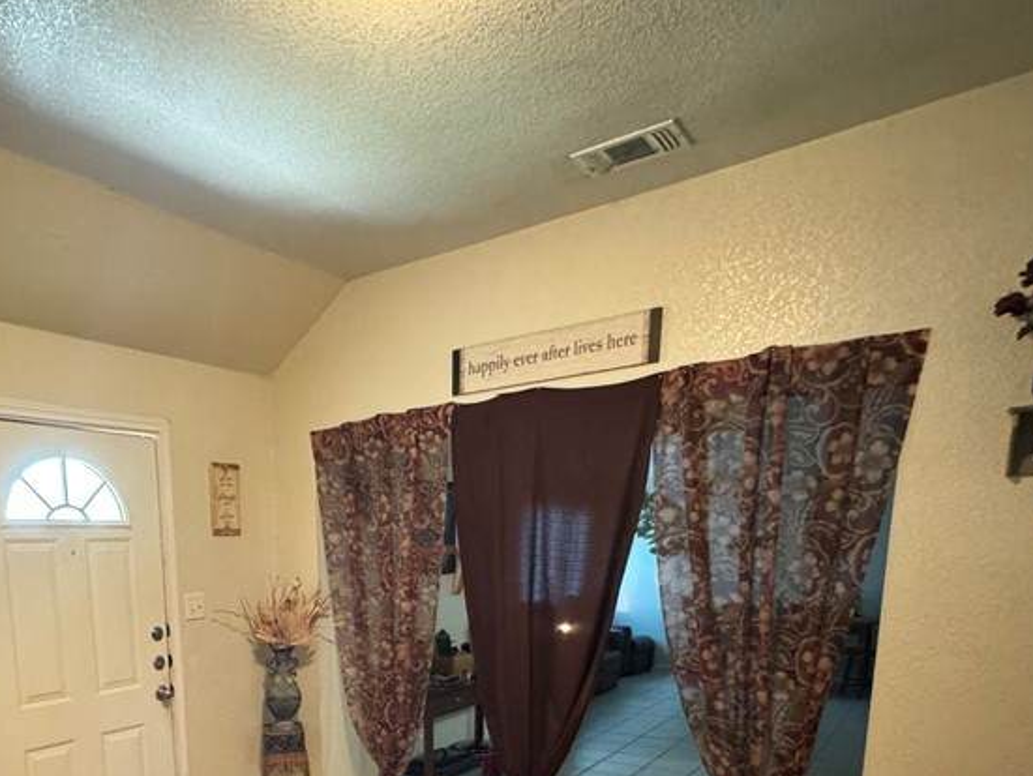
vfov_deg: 47.5
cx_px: 309
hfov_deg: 64.7
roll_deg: +1.3
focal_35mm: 26
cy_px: 705
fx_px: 776
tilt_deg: -11.0
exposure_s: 1/40
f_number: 2.2
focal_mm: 2.22
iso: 1000
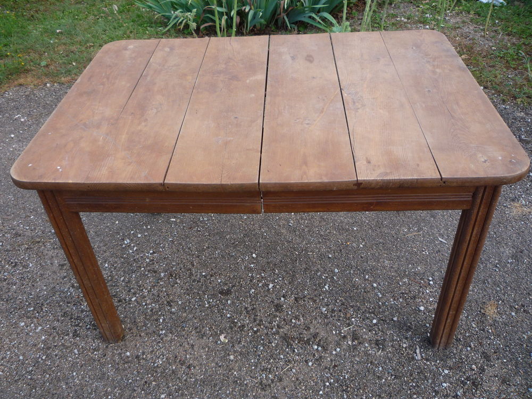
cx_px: 266
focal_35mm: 30
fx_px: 461
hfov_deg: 60.0
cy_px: 200
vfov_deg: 46.8
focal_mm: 5.2
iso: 100
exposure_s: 1/80
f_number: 3.3
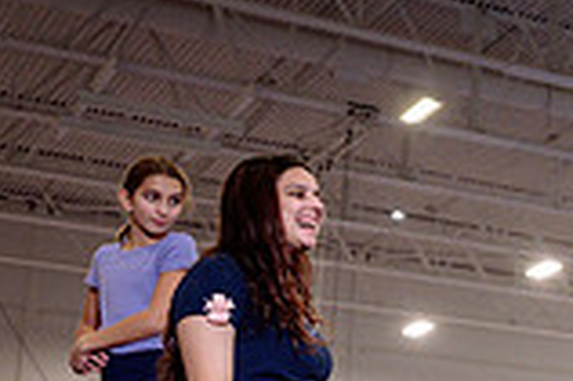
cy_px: 324
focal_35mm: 109
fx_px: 1733
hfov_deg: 16.6
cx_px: 932
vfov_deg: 12.5
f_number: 3.5
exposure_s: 1/400
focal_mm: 27
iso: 1600
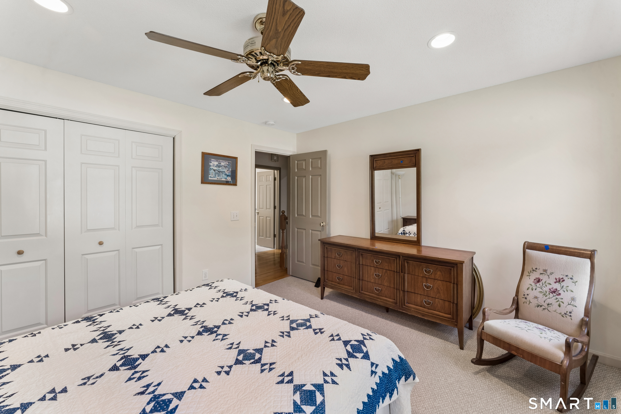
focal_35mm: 14
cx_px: 310
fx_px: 241
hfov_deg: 104.3
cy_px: 207
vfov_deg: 81.2
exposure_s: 1/4
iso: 400
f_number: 13
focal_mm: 14
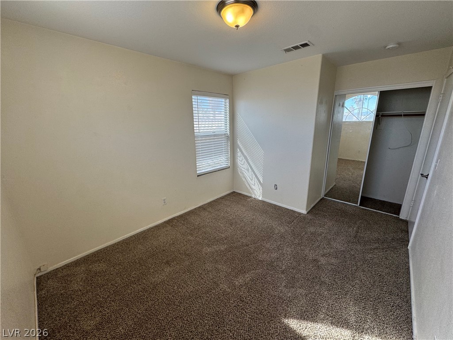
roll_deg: +0.6
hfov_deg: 102.1
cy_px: 170
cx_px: 226
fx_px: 183
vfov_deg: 85.7
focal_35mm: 14
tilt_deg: -15.3
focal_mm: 2.22
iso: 100
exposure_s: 1/120
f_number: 2.2
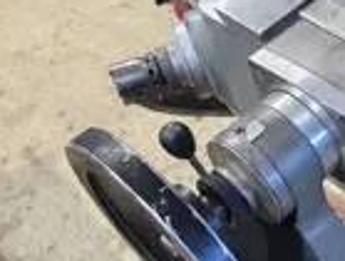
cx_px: 387
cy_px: 122
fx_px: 659
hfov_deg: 26.8
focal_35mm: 66
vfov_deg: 22.3
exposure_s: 1/120
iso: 800
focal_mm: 6.5
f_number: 1.4
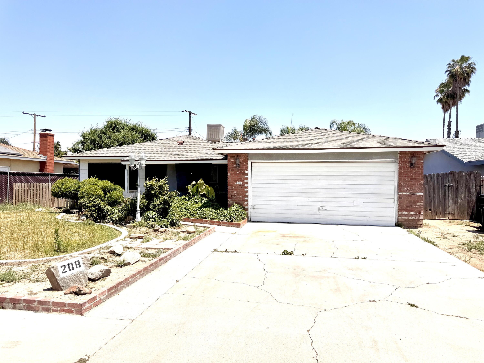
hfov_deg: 71.6
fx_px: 336
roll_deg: -0.6
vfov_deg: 56.8
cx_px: 242
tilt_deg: +0.0
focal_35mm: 24
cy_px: 182
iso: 80
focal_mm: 6.76
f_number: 1.78
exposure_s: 1/7937
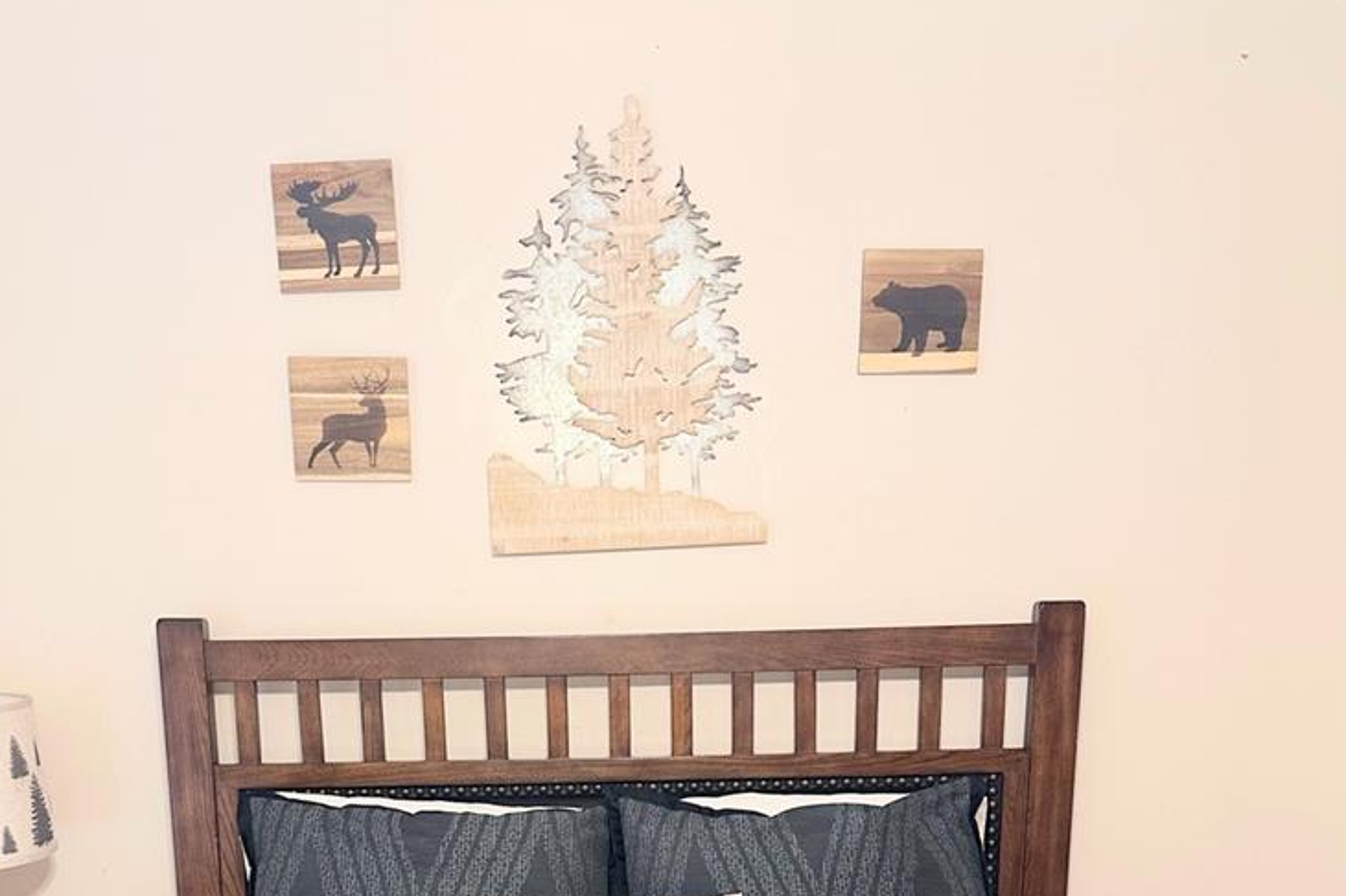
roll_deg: +1.3
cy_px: 951
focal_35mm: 41
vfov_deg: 29.8
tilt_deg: -11.4
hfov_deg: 47.3
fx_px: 1533
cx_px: 574
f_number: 1.78
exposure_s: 1/60
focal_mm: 6.86
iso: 160
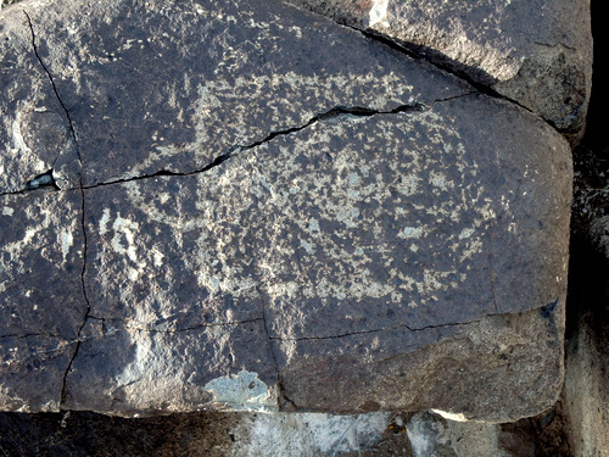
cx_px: 304
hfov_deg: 28.6
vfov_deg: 21.6
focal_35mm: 68
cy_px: 228
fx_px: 1196
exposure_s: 1/100
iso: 200
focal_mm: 12.3
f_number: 5.5
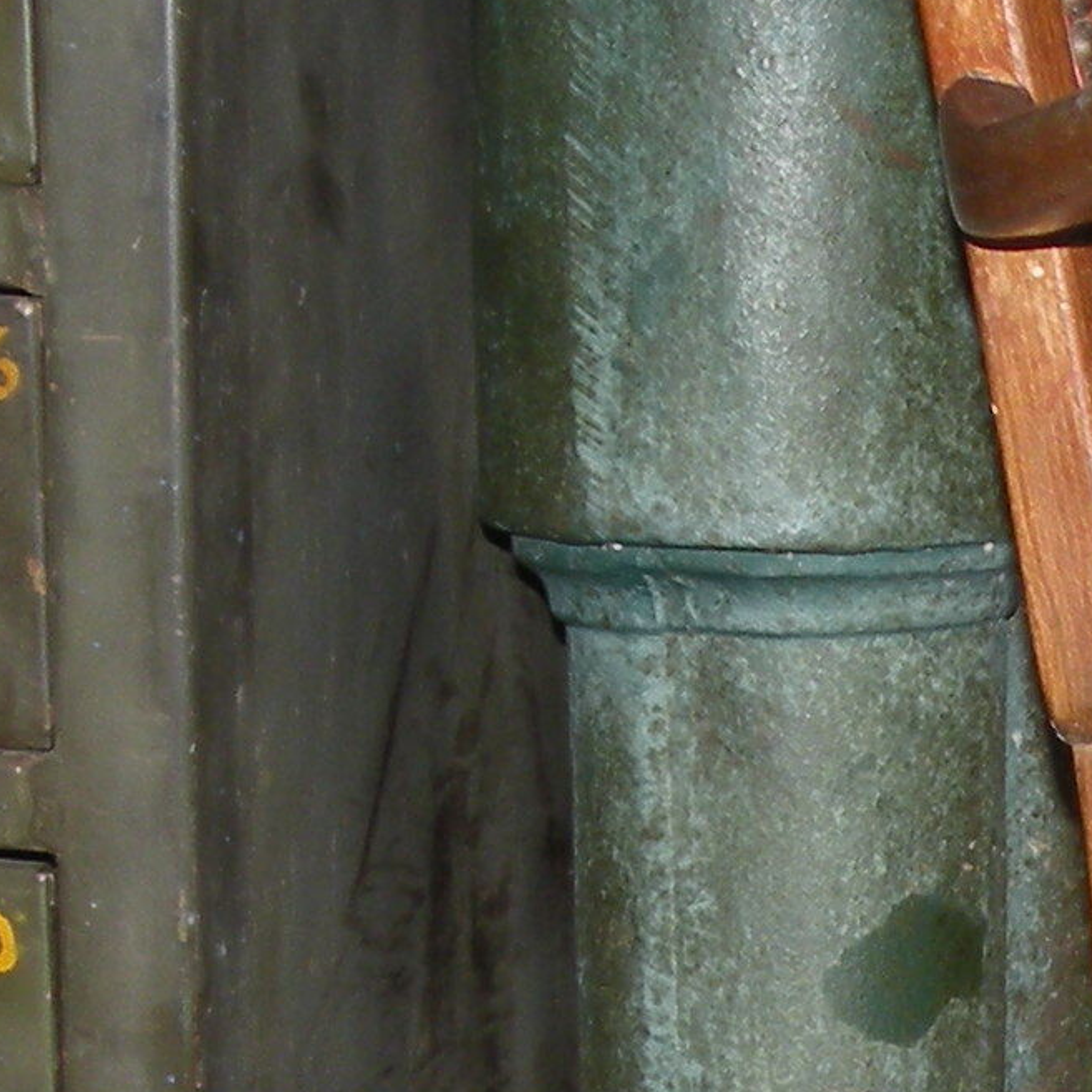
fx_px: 5782
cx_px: 1853
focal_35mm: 162
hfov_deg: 10.3
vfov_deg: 10.5
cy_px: 1549
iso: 64
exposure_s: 1/60
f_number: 3.2
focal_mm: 5.8
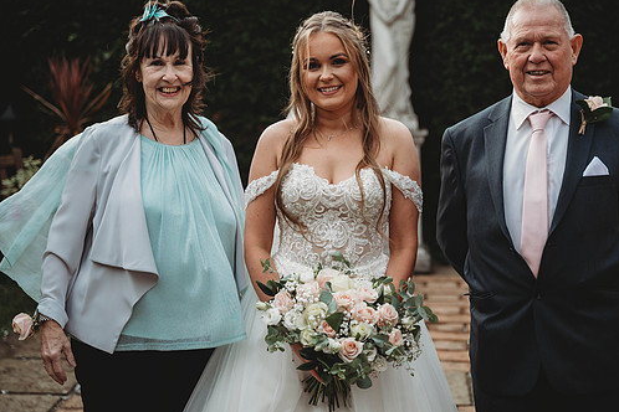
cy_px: 202
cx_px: 351
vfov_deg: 17.5
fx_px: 1341
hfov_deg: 26.0
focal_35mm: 78
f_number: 2.8
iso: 100
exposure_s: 1/400
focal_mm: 67
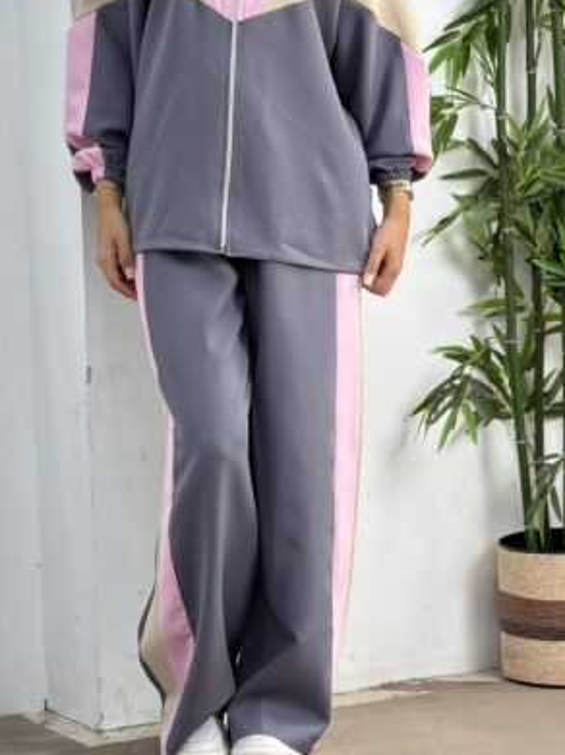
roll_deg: +2.2
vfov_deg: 12.8
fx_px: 3355
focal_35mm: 154
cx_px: 248
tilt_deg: -5.9
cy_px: 190
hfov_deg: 9.6
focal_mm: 16.89
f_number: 2.8
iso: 125
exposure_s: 1/102
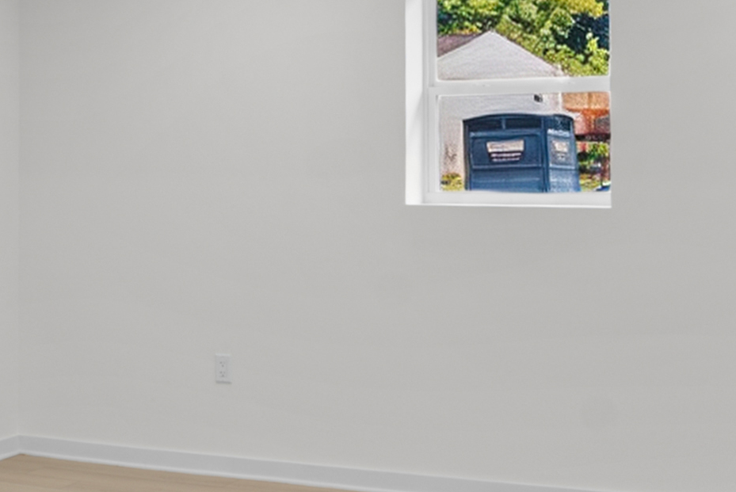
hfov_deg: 26.3
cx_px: 6
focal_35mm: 73
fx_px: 1494
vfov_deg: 18.7
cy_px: 204
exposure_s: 1/1.25
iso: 250
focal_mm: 16
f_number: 9
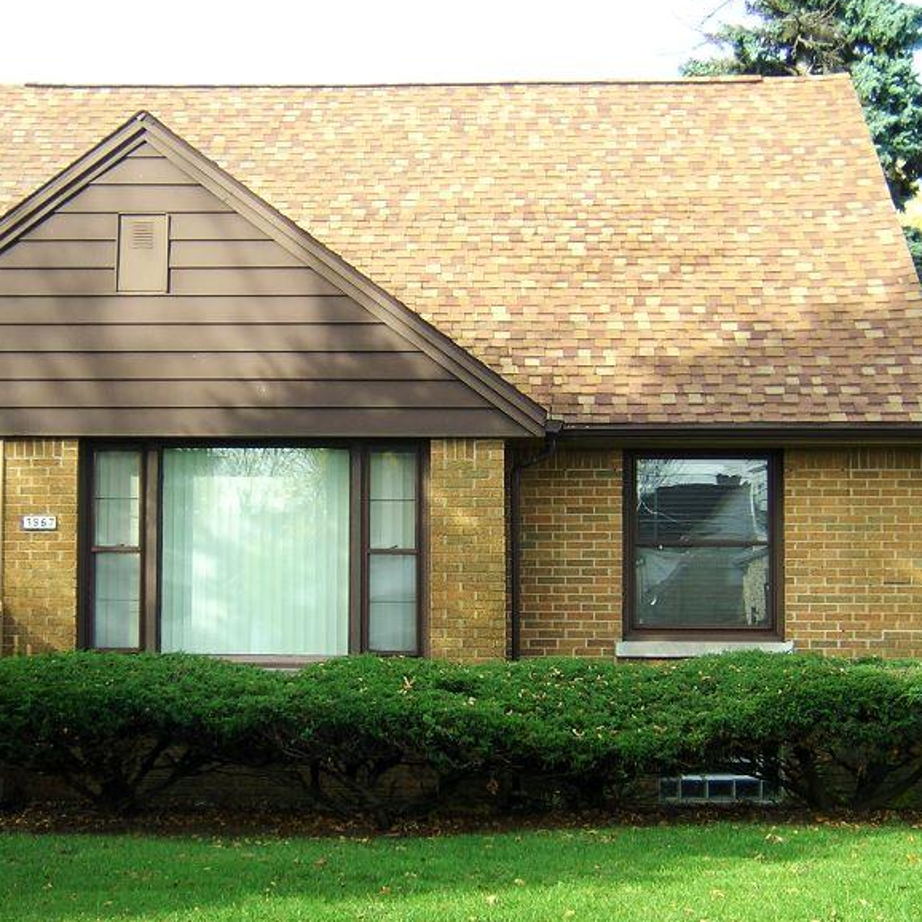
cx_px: 372
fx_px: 2140
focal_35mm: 71
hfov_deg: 24.3
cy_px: 459
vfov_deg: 24.3
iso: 100
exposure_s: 1/110
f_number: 3.3
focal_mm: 7.6
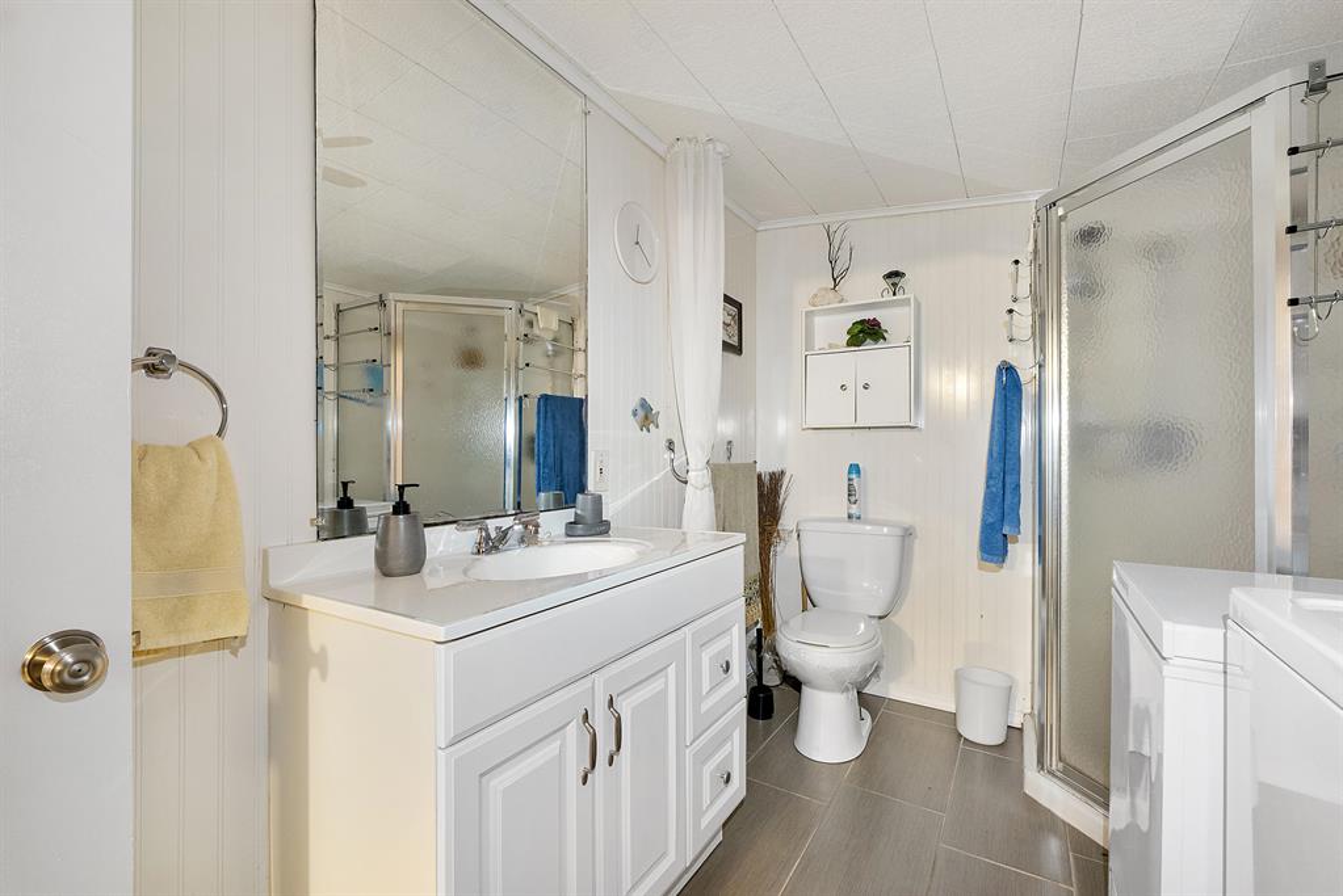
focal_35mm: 15
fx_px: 560
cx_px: 672
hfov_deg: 100.4
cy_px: 448
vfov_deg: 77.4
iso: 800
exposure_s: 1/3
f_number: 6.3
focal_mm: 10
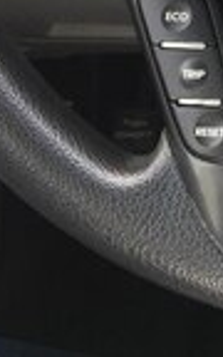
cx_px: 387
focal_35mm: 106
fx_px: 1031
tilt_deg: -23.2
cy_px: -146
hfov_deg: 11.5
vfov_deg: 17.9
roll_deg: -0.4
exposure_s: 1/100
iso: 32
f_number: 2.2
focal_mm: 4.15
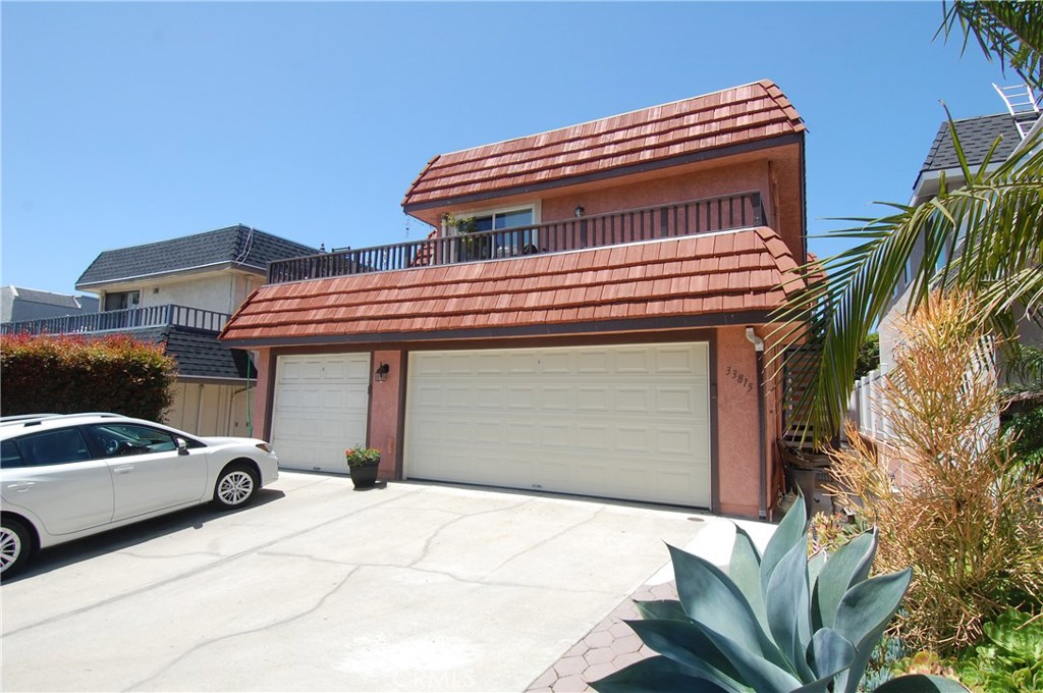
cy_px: 346
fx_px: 521
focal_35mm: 18
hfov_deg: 90.1
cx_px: 522
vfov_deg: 67.2
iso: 200
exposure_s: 1/250
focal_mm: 12
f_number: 9
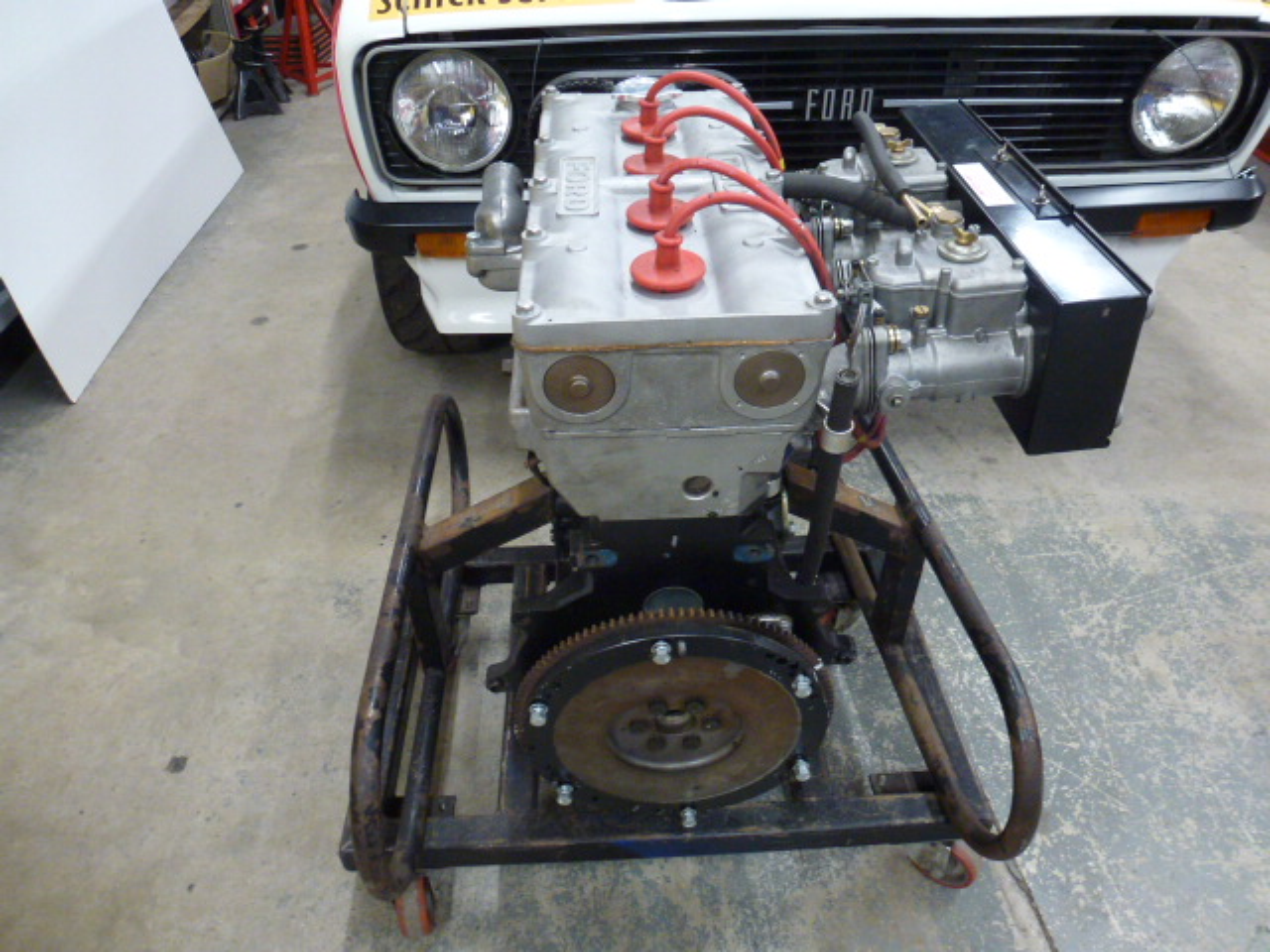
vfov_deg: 56.8
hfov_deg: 71.6
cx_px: 635
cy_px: 476
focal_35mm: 24
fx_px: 881
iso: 400
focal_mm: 4.3
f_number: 3.3
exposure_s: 1/20
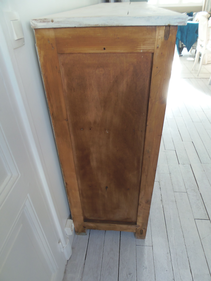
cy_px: 140
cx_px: 106
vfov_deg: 71.6
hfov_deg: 56.8
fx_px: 195
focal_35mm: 24
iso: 100
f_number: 2.9
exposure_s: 1/30
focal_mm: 4.3
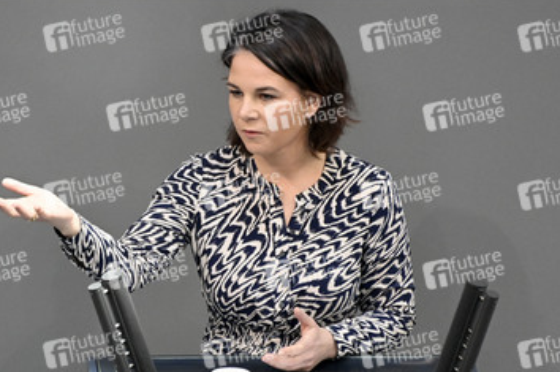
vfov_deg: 2.2
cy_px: 231
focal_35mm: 637
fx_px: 9895
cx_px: 263
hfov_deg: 3.2
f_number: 5.6
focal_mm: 500
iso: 8000
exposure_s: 1/500
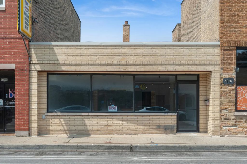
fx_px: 384
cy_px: 82
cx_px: 124
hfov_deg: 35.7
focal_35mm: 56
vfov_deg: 24.2
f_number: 8
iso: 400
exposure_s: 1/1600
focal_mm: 56
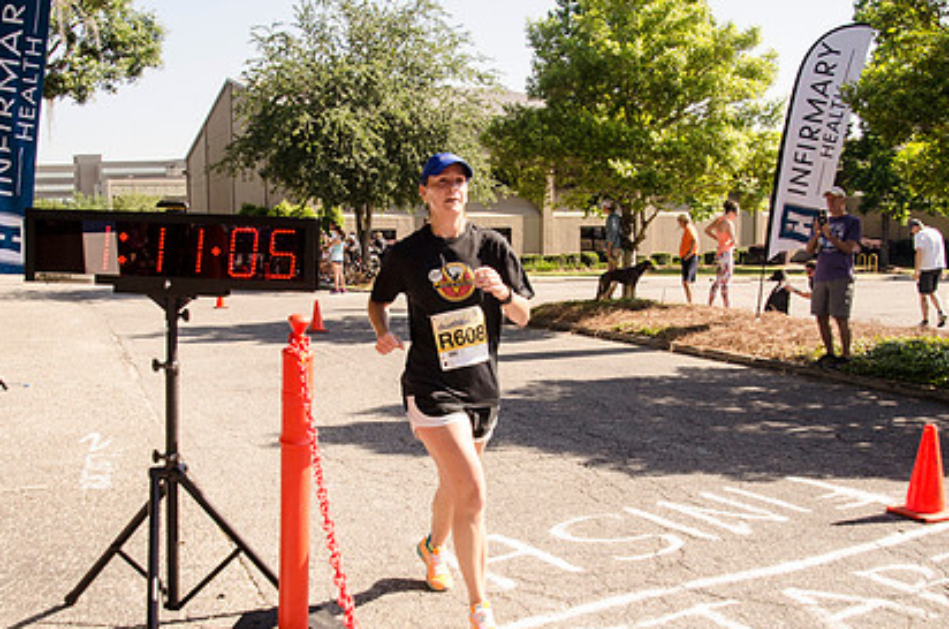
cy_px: 350
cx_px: 454
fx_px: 1000
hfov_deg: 50.8
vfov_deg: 34.9
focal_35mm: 38
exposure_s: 1/1600
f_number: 5
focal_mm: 18
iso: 640
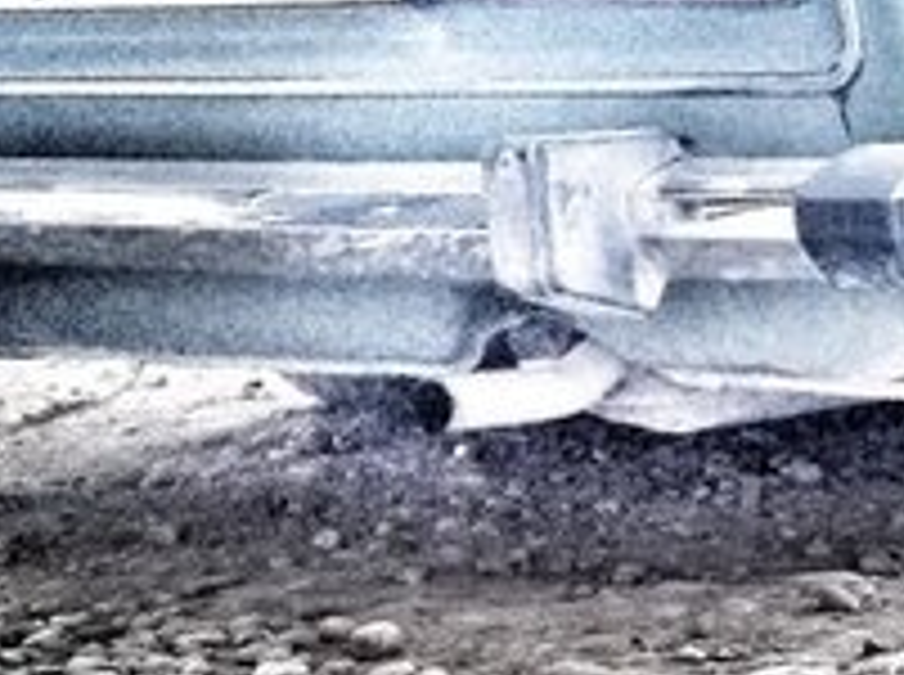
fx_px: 2659
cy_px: 430
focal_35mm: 102
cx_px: 1439
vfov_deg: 14.4
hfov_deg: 17.0
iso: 50
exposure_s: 1/212
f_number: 2.2
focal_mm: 3.3
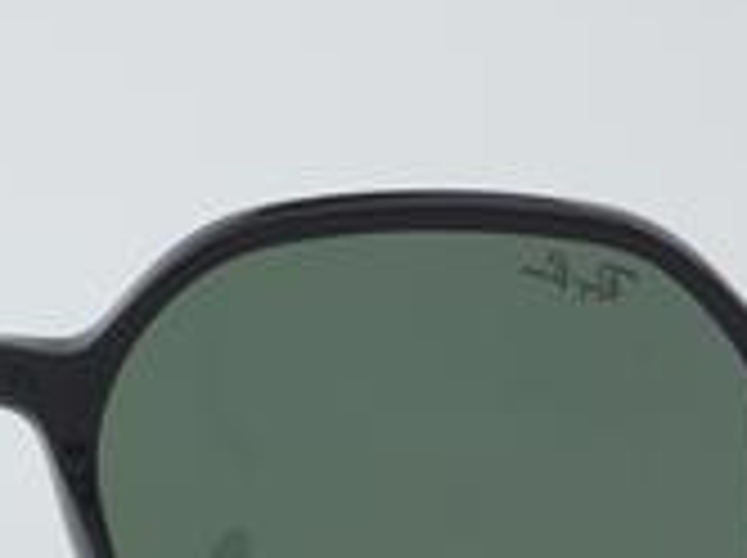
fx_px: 3749
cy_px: 472
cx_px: -22
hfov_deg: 11.3
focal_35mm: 174
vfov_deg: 8.5
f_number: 32
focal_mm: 50
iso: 100
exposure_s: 1/4
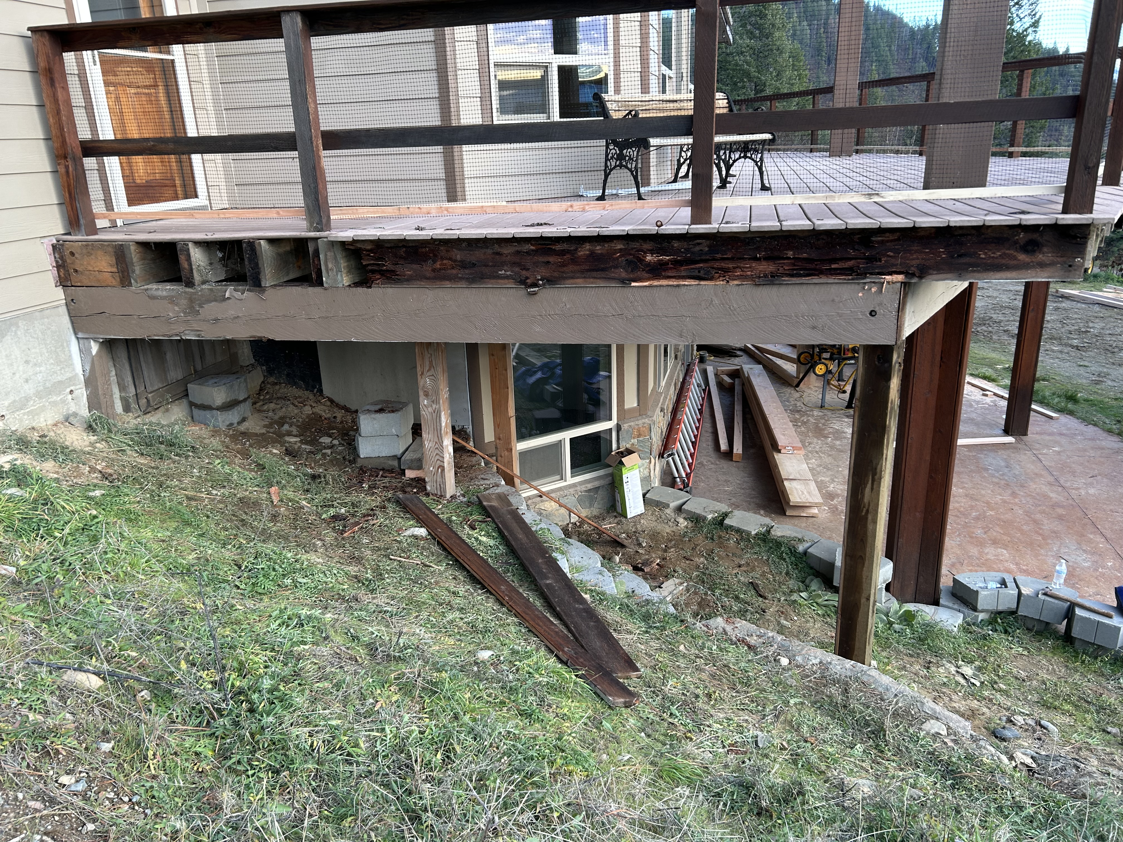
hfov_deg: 67.3
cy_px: 421
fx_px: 843
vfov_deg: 53.1
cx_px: 562
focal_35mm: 26
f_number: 1.5
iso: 50
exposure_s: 1/121
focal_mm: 5.7
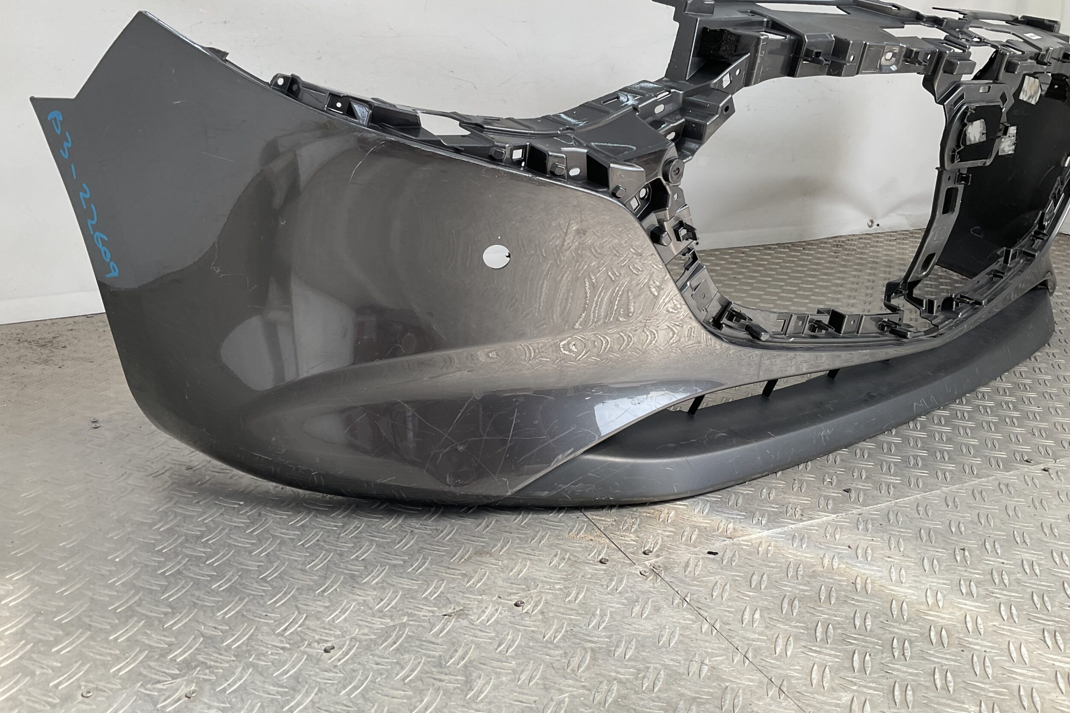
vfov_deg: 42.2
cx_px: 539
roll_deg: -2.1
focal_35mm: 31
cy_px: 303
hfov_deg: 60.3
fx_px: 921
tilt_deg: -16.8
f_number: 1.8
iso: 16
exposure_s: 1/307
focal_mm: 3
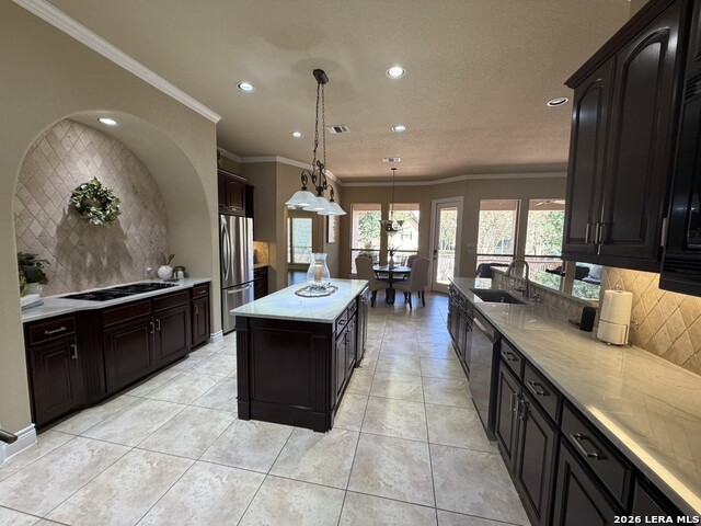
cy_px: 263
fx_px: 284
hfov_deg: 102.1
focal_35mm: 14
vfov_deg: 85.7
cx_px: 350
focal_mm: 2.22
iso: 200
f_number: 2.2
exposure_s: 1/120
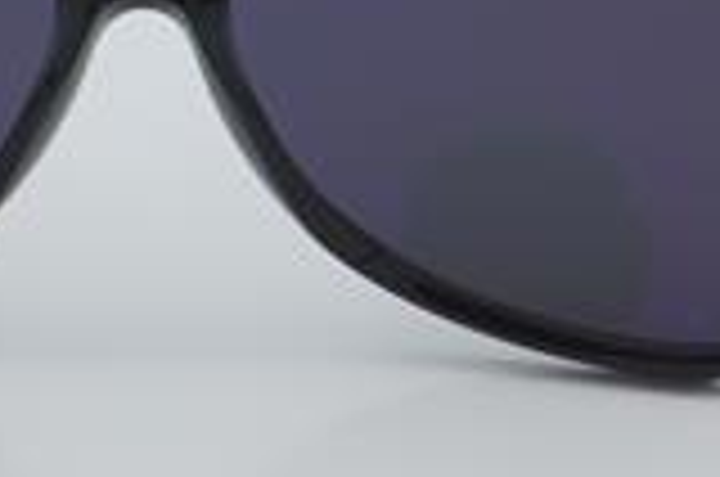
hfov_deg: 13.6
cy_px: 36
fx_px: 2994
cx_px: 148
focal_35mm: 150
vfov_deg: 9.1
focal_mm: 40
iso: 100
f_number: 32
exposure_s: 1/4
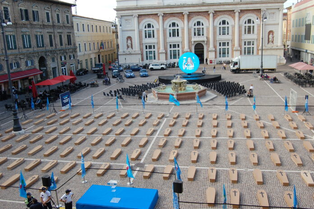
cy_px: 104
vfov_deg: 39.9
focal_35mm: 33
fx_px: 287
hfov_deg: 57.3
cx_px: 157
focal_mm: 22
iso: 200
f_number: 6.3
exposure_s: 1/160
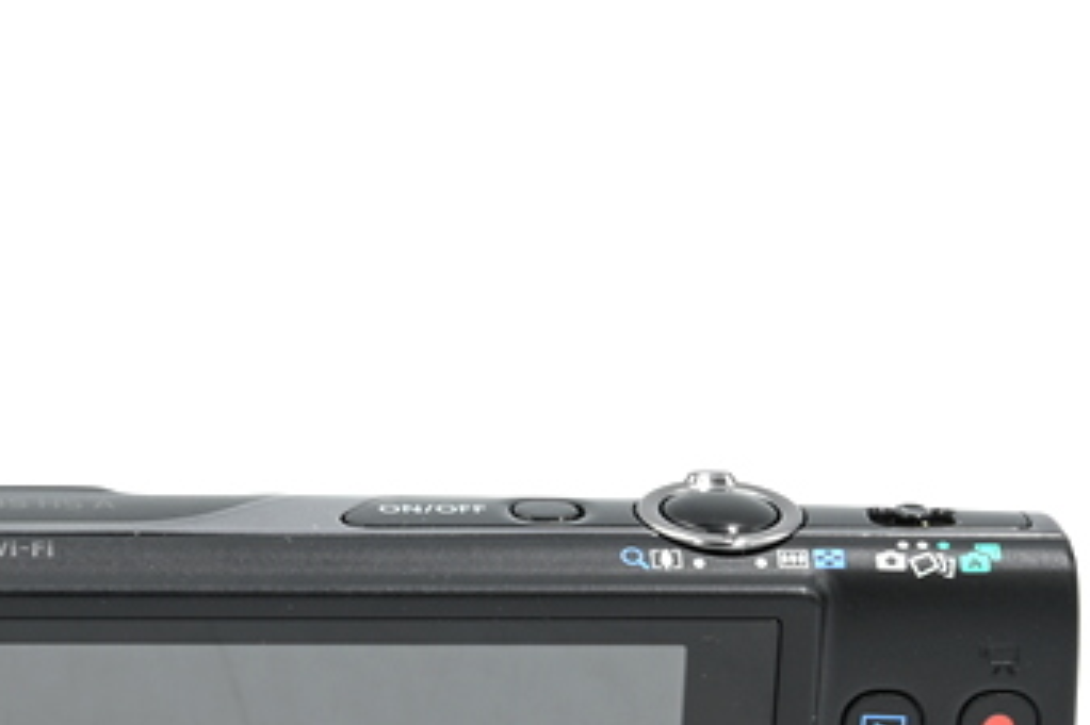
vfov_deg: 6.2
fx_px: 6658
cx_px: 361
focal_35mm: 220
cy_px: 752
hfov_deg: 9.4
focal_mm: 75
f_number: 14
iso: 100
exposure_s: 1/13
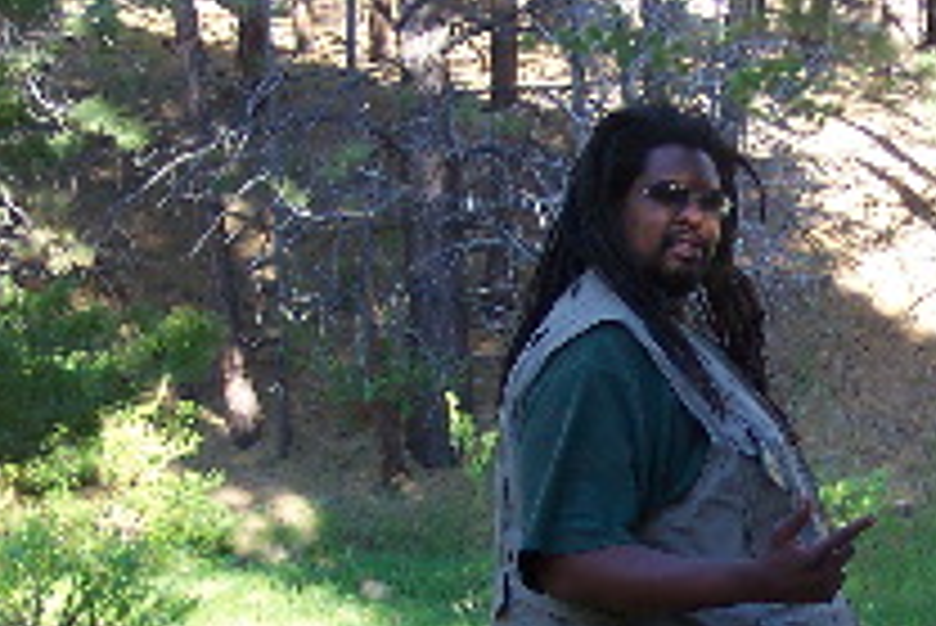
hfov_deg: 21.2
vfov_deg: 14.9
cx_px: 1028
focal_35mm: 91
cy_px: 520
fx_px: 2368
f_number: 2.8
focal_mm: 8
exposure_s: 1/125
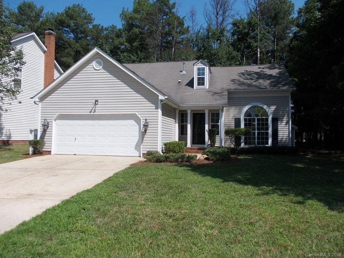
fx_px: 278
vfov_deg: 49.7
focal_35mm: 28
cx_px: 172
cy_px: 129
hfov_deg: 63.4
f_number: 5.4
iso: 80
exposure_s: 1/400
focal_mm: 4
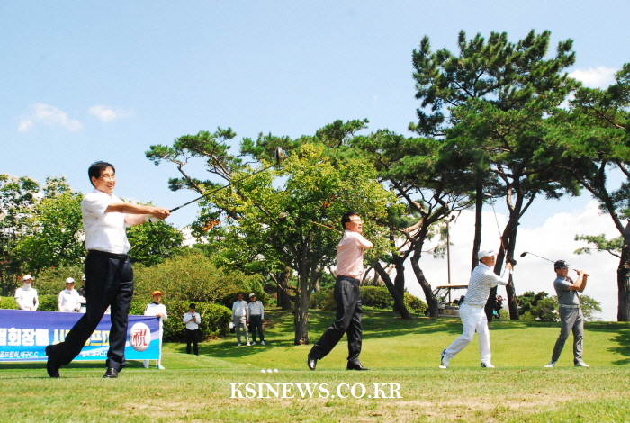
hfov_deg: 49.5
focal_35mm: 39
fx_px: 684
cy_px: 212
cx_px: 315
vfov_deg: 34.4
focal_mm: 26
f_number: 11
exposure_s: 1/1250
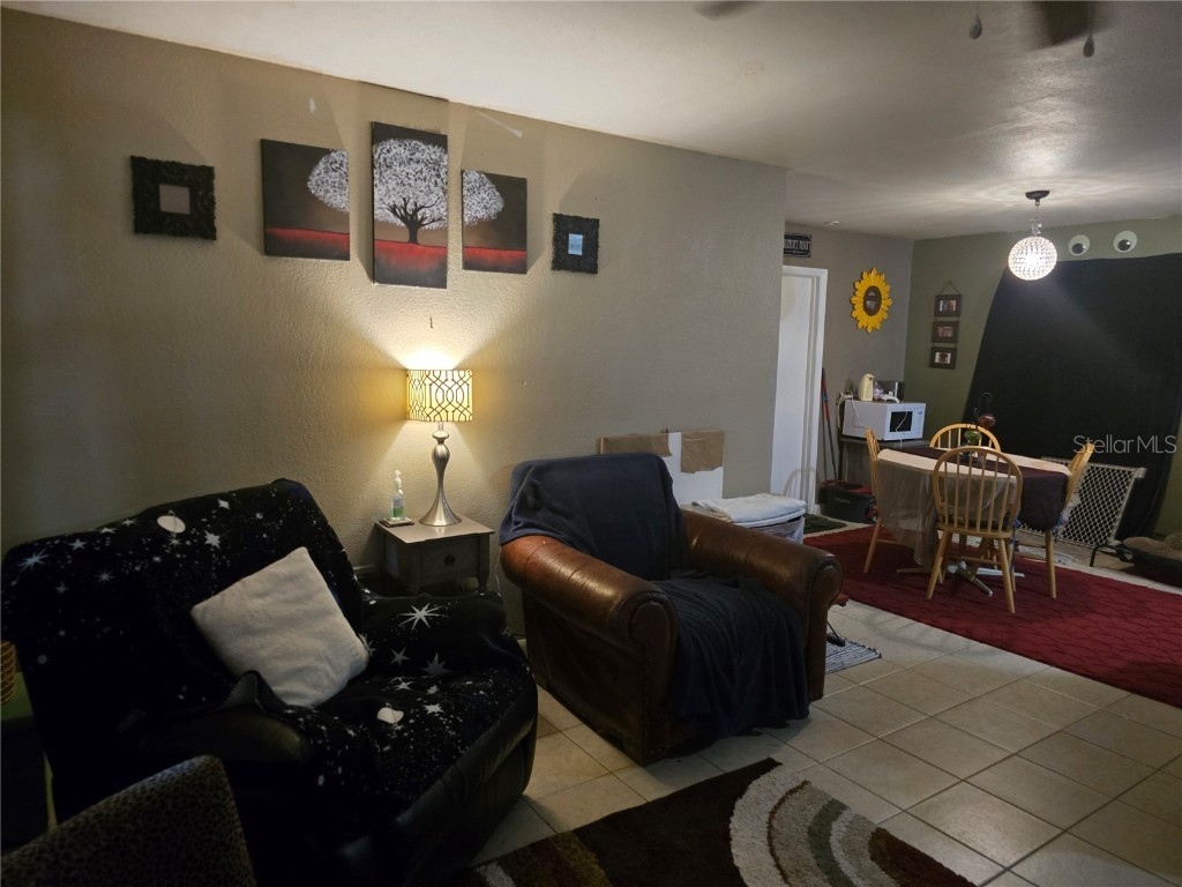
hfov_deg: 73.9
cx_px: 591
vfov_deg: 58.9
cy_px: 444
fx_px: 785
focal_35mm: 23
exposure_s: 1/60
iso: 800
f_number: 1.7
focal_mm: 6.3
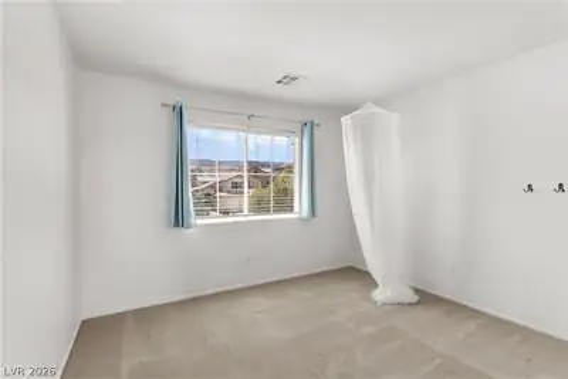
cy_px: 190
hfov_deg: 93.3
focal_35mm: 17
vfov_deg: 70.5
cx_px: 284
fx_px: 268
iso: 400
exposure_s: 1/100
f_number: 7.1
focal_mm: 17
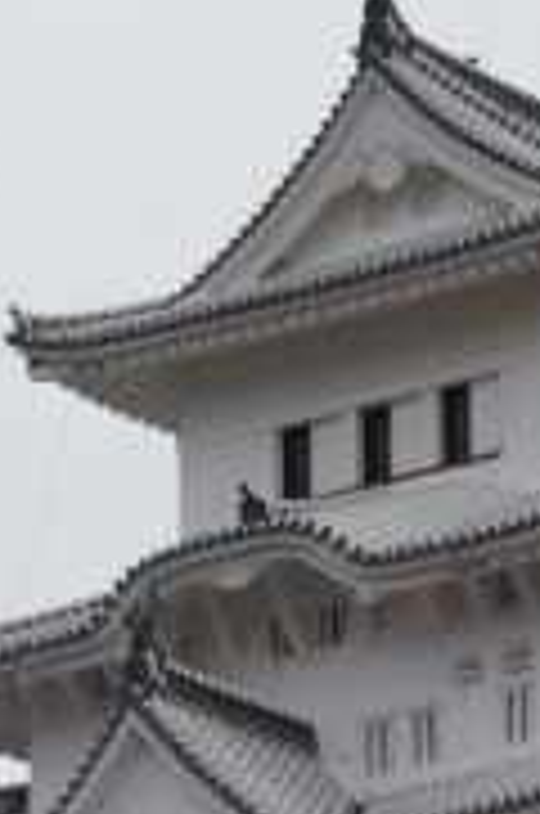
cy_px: 724
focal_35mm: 415
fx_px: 9373
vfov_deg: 5.0
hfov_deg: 3.3
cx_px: -166
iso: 200
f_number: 9
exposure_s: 1/320
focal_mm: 50
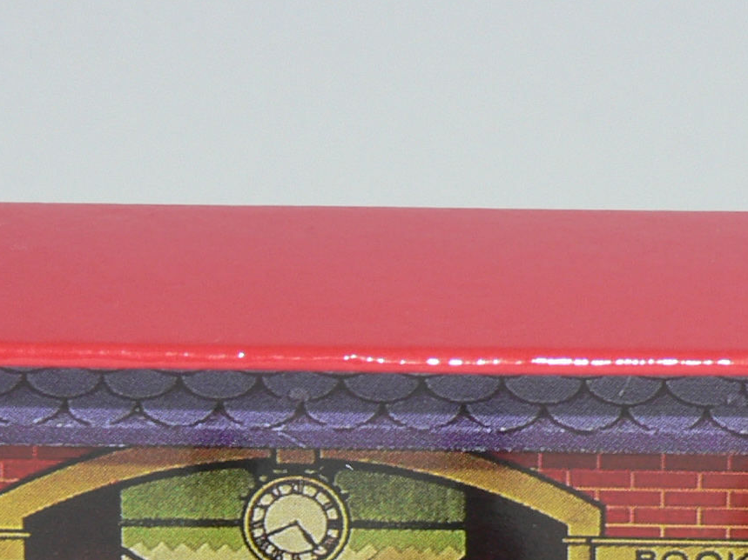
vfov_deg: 4.8
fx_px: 6698
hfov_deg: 6.4
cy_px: 753
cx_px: 381
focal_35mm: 310
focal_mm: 17.3
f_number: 3.2
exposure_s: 1/60
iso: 80
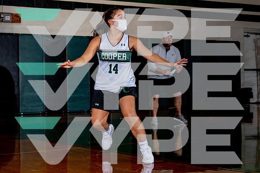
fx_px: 589
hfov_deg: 24.9
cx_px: 123
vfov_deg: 16.8
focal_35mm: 82
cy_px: 79
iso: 100
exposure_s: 1/125
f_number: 5.6
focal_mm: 67
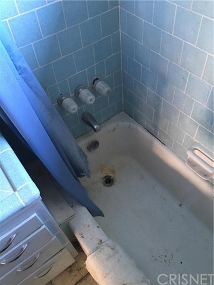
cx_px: 107
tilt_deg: -52.2
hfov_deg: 48.2
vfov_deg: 61.7
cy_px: 142
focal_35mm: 29
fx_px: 239
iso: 80
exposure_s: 1/8
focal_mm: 4.15
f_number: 2.2
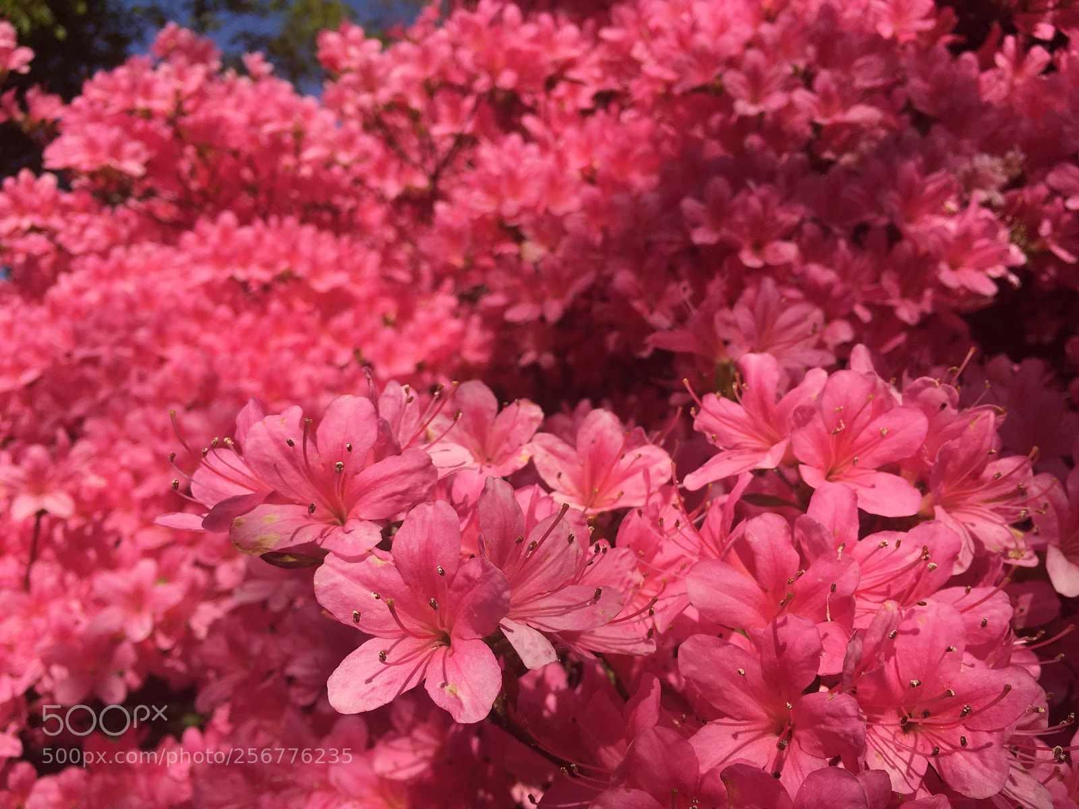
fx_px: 904
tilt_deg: +6.1
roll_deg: +0.4
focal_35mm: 29
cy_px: 404
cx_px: 540
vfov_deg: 48.2
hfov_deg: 61.7
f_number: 2.2
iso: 25
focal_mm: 4.15
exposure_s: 1/1374
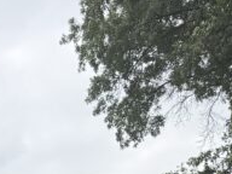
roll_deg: +1.0
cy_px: 422
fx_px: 858
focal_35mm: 128
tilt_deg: -0.6
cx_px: -268
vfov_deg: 10.1
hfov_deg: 12.9
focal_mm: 6.76
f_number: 1.78
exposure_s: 1/3425
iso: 80
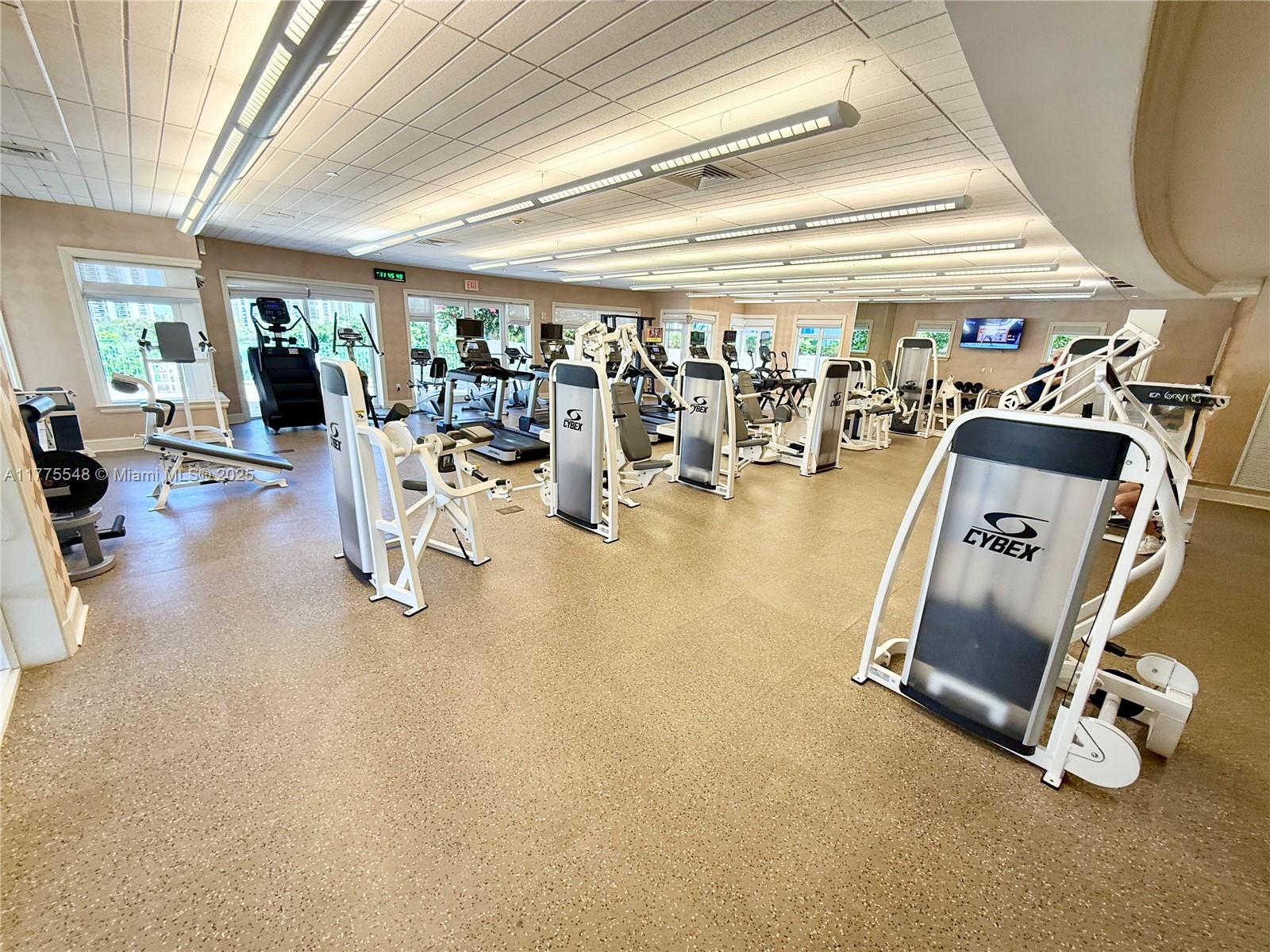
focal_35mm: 14
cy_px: 476
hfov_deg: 102.1
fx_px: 514
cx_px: 635
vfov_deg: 85.7
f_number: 2.2
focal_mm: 2.22
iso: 100
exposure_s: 1/99
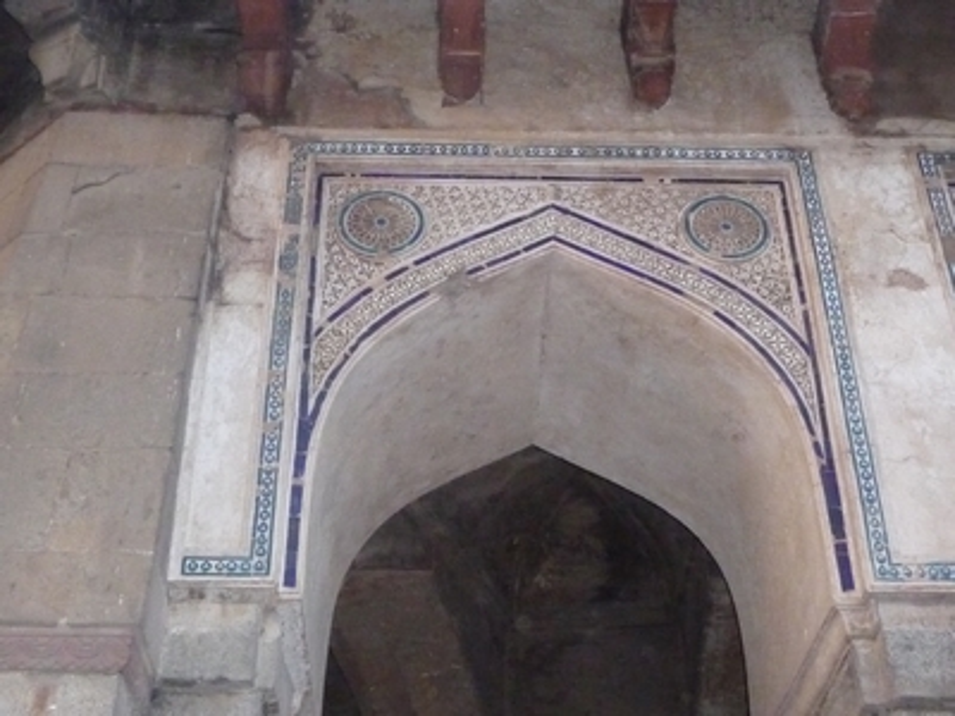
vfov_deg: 27.0
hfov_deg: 35.5
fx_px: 1490
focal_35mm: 54
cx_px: 478
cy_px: 358
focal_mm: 5.3
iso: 800
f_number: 3.5
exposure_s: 1/30
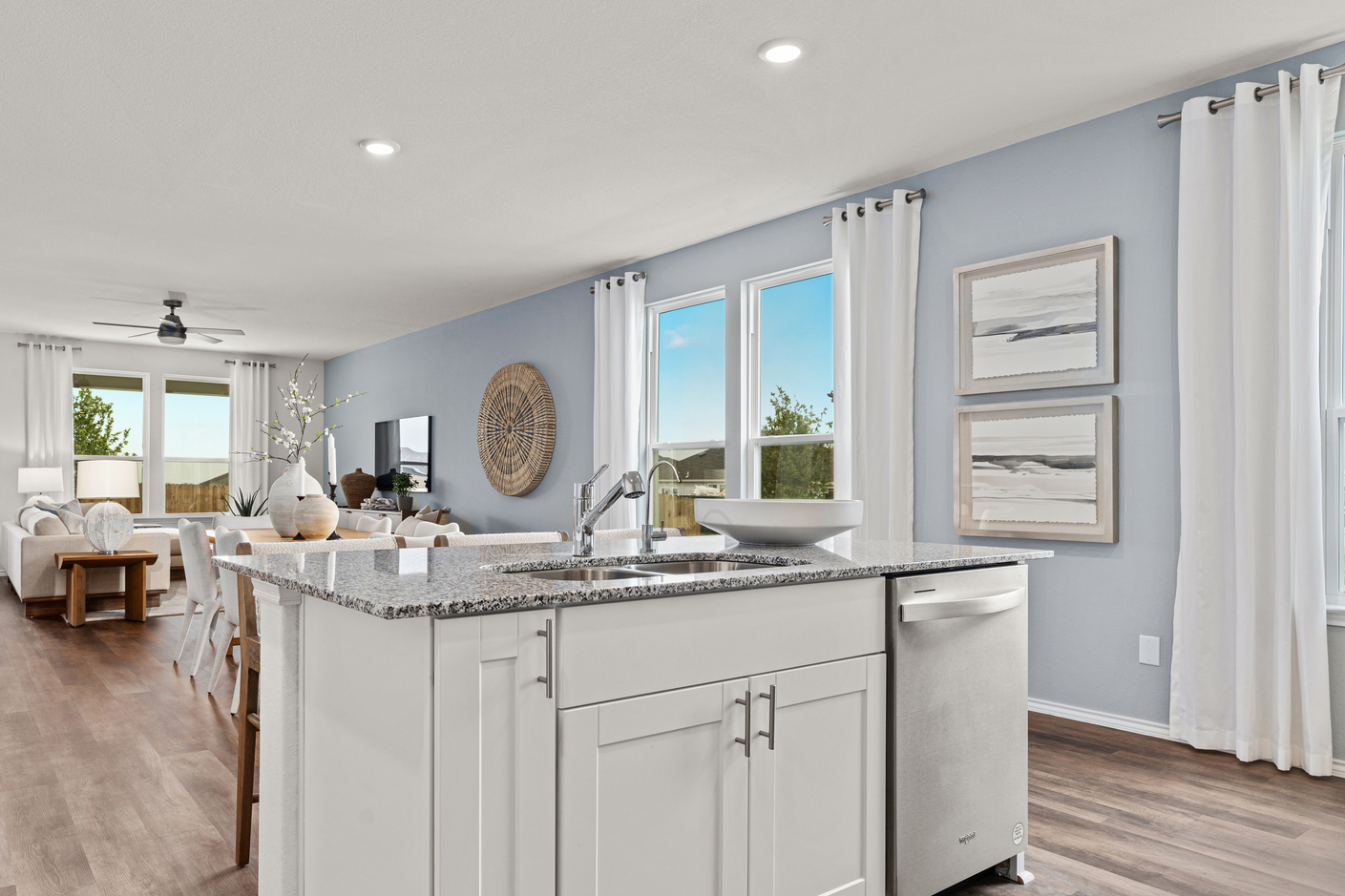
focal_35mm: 23
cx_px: 581
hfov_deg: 75.7
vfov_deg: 55.1
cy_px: 477
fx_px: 859
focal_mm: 20
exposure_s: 1/8
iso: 400
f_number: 8
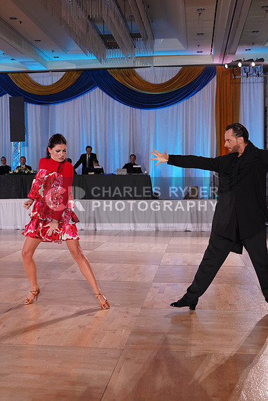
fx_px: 480
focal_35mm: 43
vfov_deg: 45.4
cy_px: 200
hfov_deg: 31.2
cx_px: 134
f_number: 5.6
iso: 1600
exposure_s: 1/200
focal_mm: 43
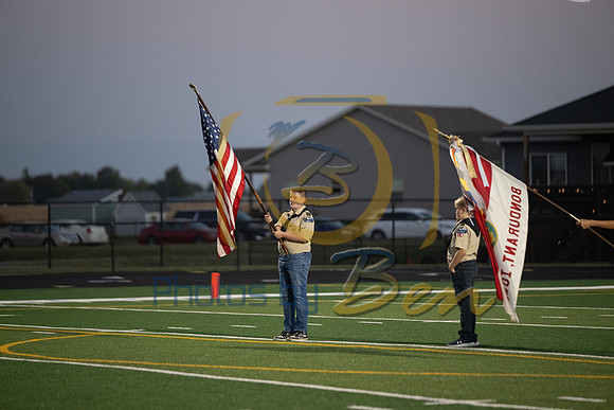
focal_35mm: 200
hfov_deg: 10.3
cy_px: 205
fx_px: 3412
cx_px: 307
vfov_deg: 6.9
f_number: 2.8
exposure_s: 1/800
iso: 2500
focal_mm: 200
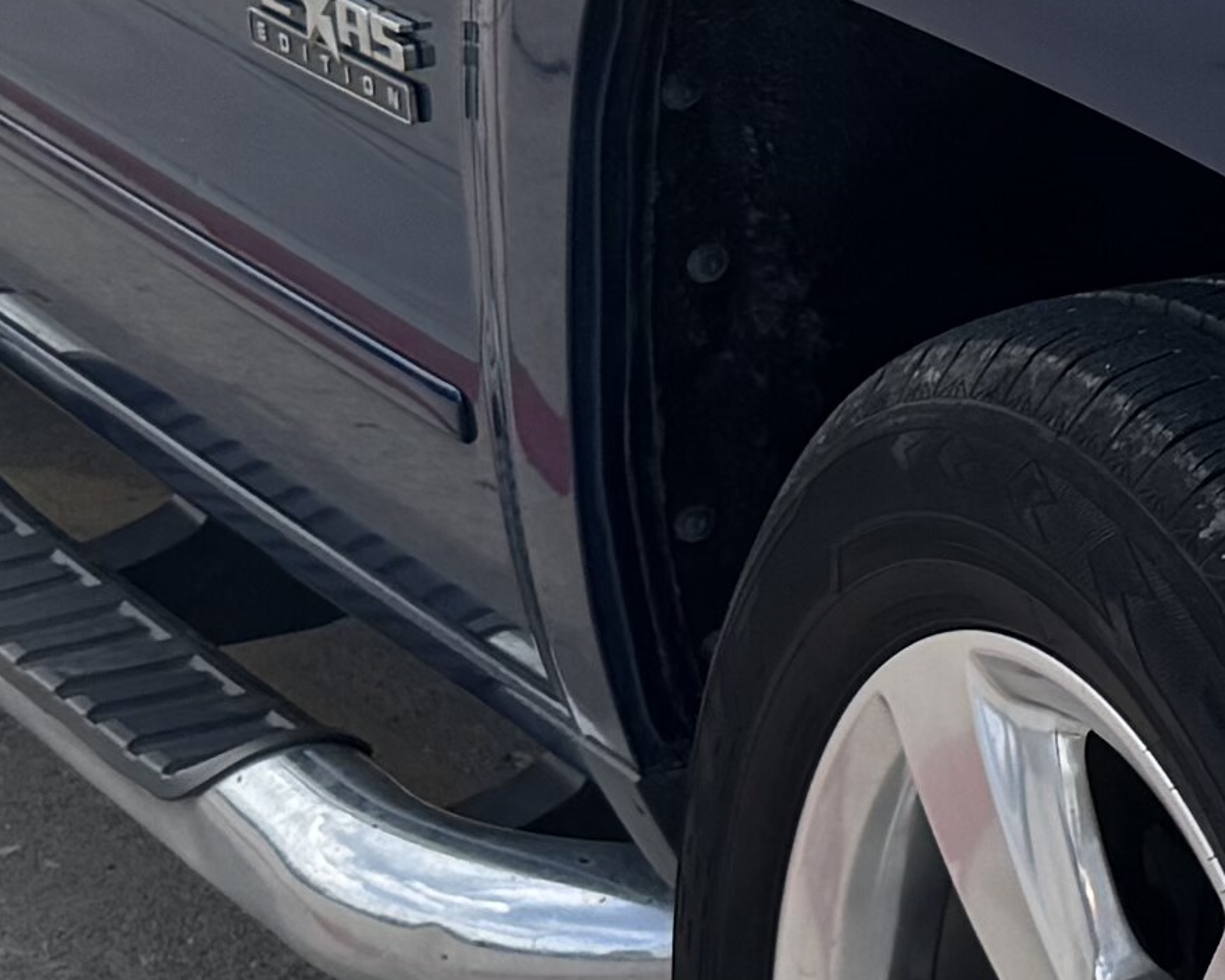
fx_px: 5511
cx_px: 2284
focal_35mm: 152
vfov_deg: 10.1
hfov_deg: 11.6
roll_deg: +0.3
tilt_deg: -12.6
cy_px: 157
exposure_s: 1/3096
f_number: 1.78
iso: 80
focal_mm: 6.76
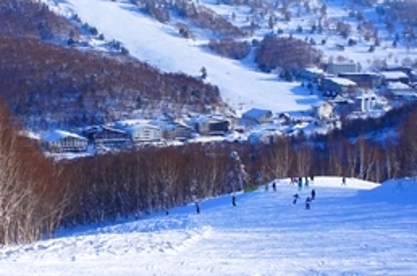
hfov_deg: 21.9
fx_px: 1075
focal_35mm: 93
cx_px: 158
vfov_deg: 14.6
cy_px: 120
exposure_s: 1/250
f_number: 13
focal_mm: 20
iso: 200
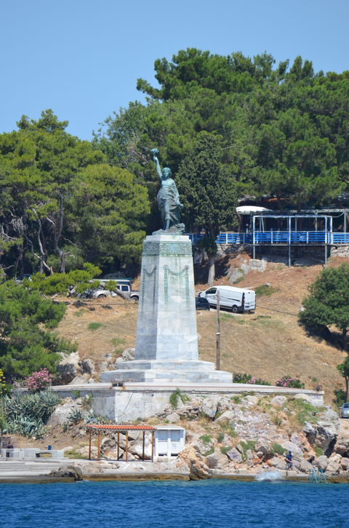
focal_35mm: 450
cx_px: 174
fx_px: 6575
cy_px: 264
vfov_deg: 4.6
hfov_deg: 3.0
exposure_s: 1/800
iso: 200
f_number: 7.1
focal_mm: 300
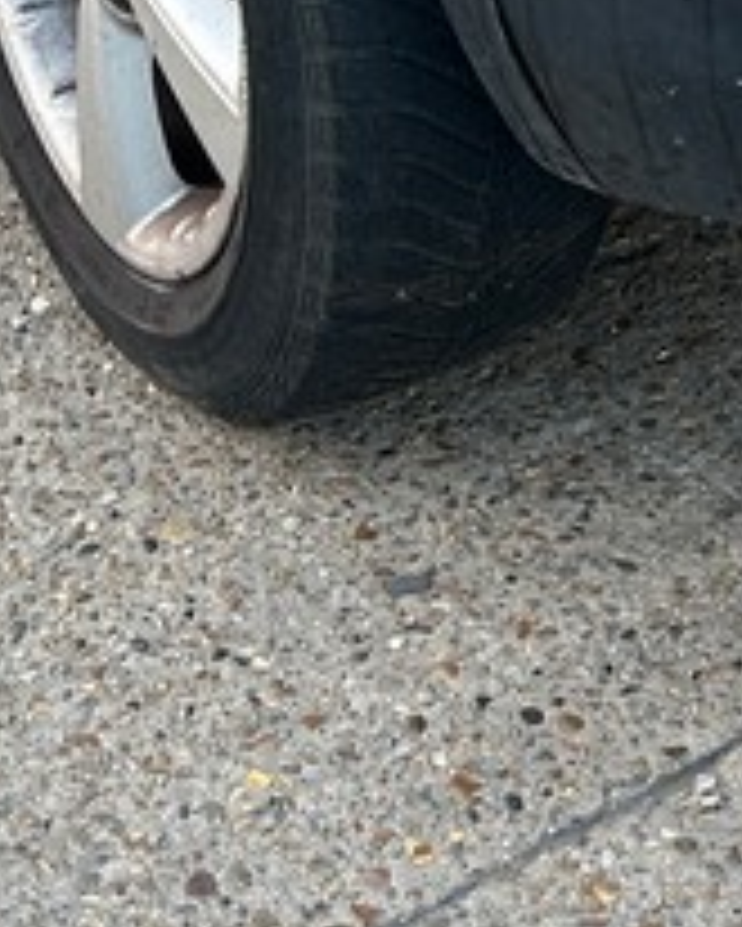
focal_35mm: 123
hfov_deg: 12.4
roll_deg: -1.4
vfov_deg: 14.3
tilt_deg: -14.9
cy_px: -580
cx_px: 769
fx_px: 3374
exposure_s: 1/147
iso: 32
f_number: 1.5
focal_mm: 5.7
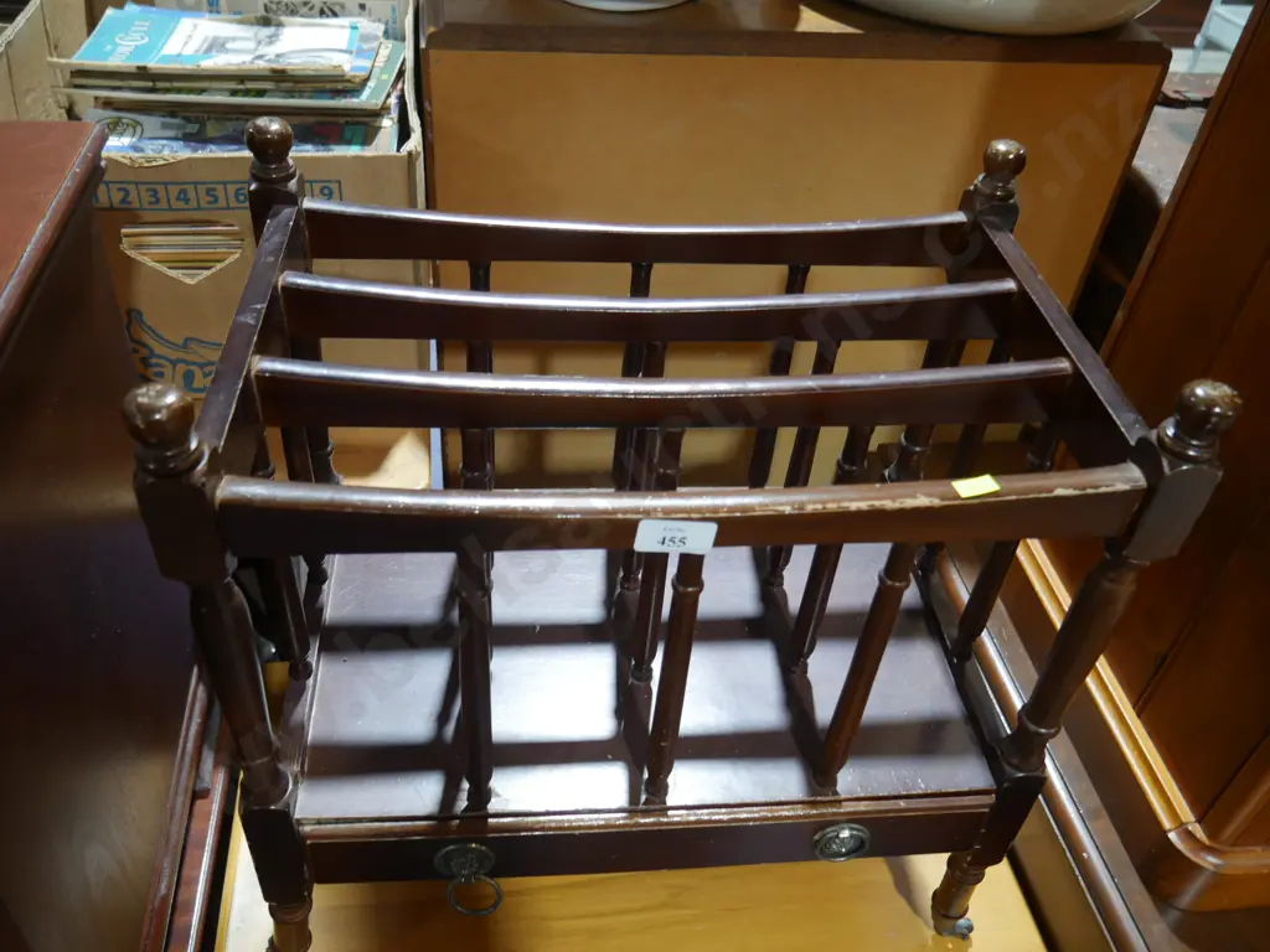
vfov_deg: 49.7
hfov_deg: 63.4
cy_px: 476
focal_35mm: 28
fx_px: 1027
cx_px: 635
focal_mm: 14
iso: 640
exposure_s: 1/60
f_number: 3.5
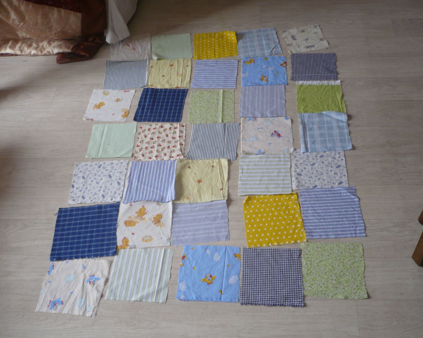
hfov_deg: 49.1
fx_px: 463
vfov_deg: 40.1
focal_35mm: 37
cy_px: 167
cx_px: 215
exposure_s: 1/40
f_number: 2.8
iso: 100
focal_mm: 5.8
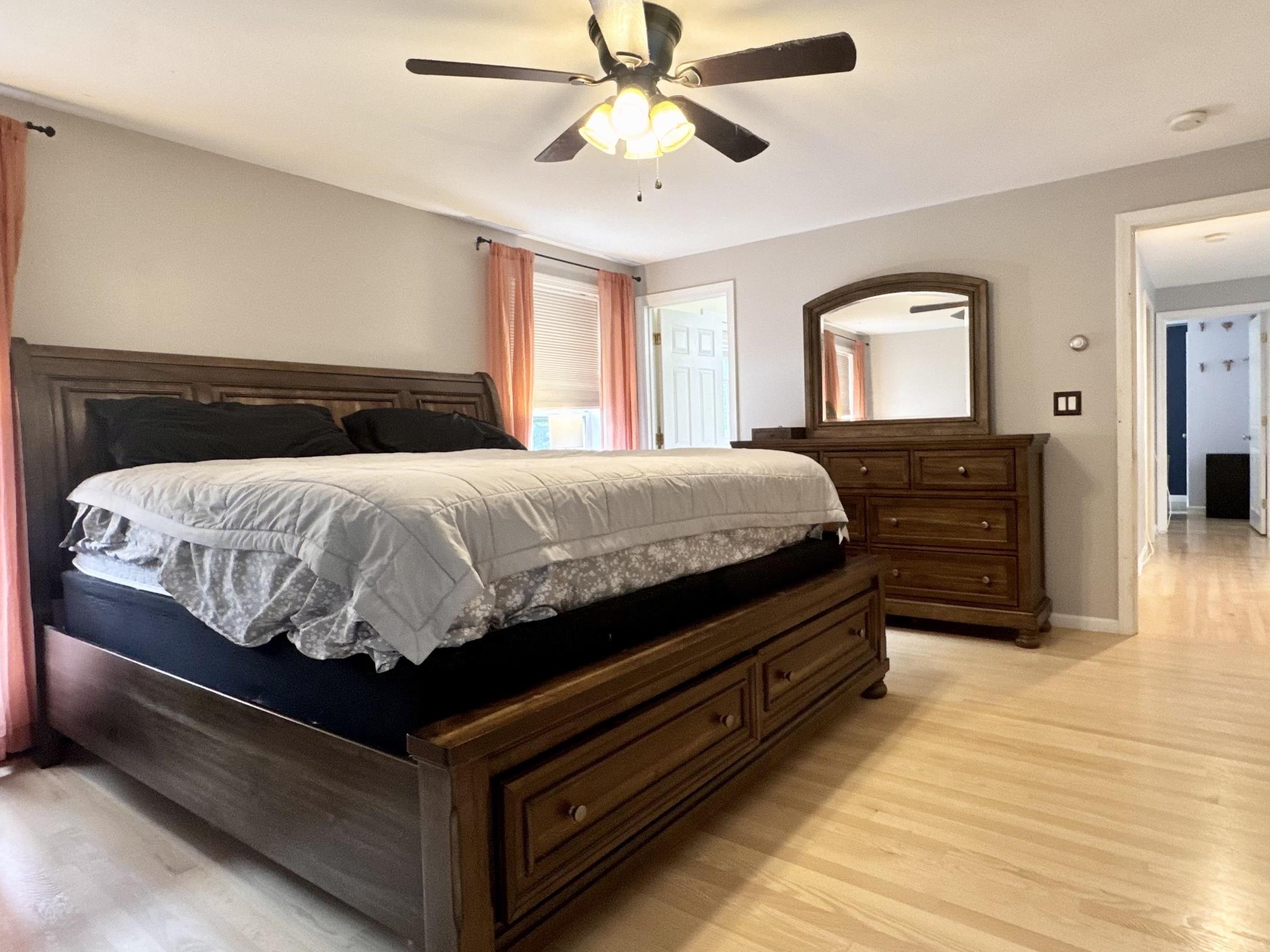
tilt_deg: -1.9
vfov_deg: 66.0
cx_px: 697
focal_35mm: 20
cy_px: 457
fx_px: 734
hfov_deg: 81.5
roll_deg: +1.3
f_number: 2.2
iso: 250
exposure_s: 1/60
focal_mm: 2.22
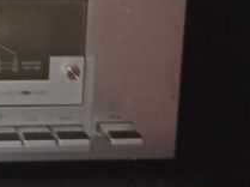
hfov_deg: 14.0
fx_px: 966
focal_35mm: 134
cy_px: -83
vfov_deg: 10.7
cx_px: -108
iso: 463
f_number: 1.79
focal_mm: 4.74
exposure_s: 1/33.3
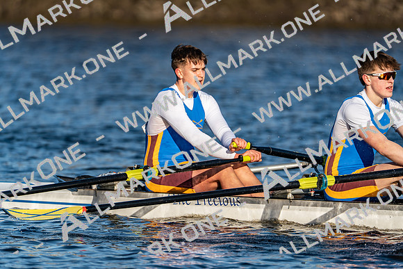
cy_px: 134
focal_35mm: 600
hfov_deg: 3.4
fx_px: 6718
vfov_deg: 2.3
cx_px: 202
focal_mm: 600
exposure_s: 1/2000
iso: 320
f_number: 6.3
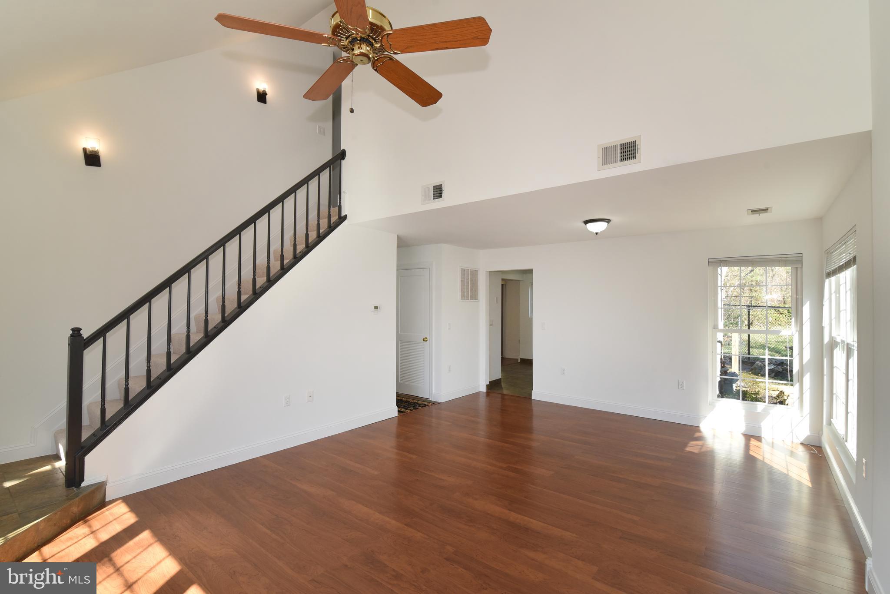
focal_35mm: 16
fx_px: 396
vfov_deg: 73.8
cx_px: 445
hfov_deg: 96.7
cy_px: 297
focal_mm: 16
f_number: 7.1
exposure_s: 1/160
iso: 640
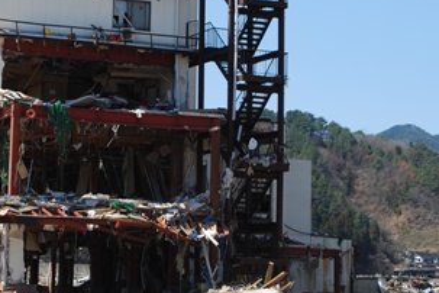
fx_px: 1354
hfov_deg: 18.2
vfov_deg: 12.3
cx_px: 68
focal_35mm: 111
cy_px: 35
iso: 100
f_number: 7.1
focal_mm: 35
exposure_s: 1/200
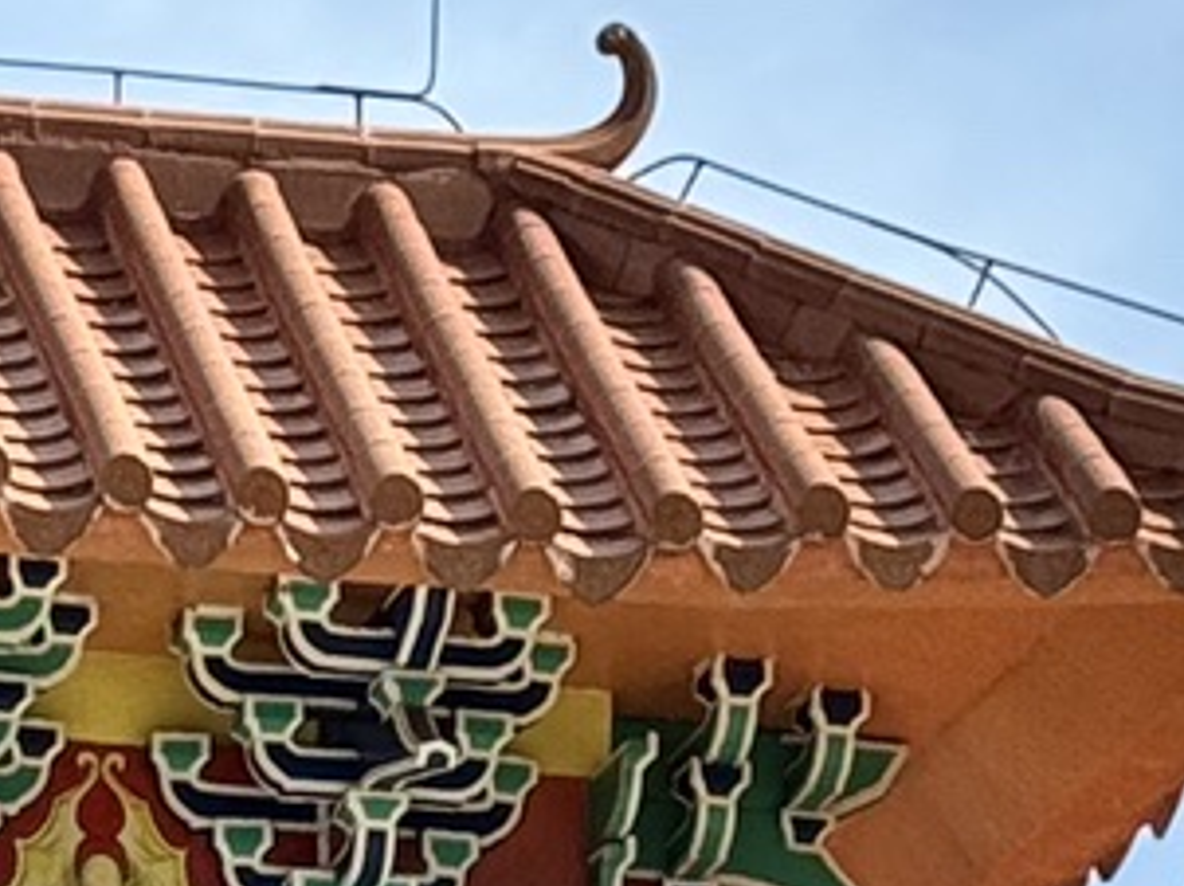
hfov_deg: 6.2
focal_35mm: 318
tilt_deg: +8.2
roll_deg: -0.2
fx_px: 10868
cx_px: -474
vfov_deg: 4.4
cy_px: 2901
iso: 64
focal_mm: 6.76
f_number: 1.78
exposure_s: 1/2833
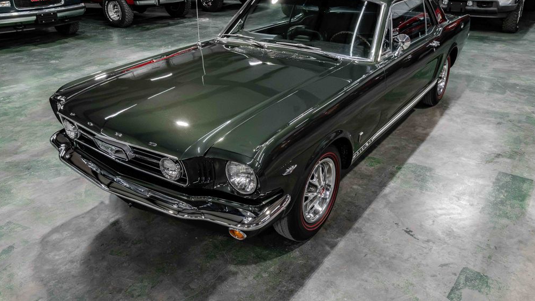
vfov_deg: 40.0
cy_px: 121
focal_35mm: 29
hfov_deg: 66.1
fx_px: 411
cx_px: 271
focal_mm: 18
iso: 4000
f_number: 7.1
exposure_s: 1/125
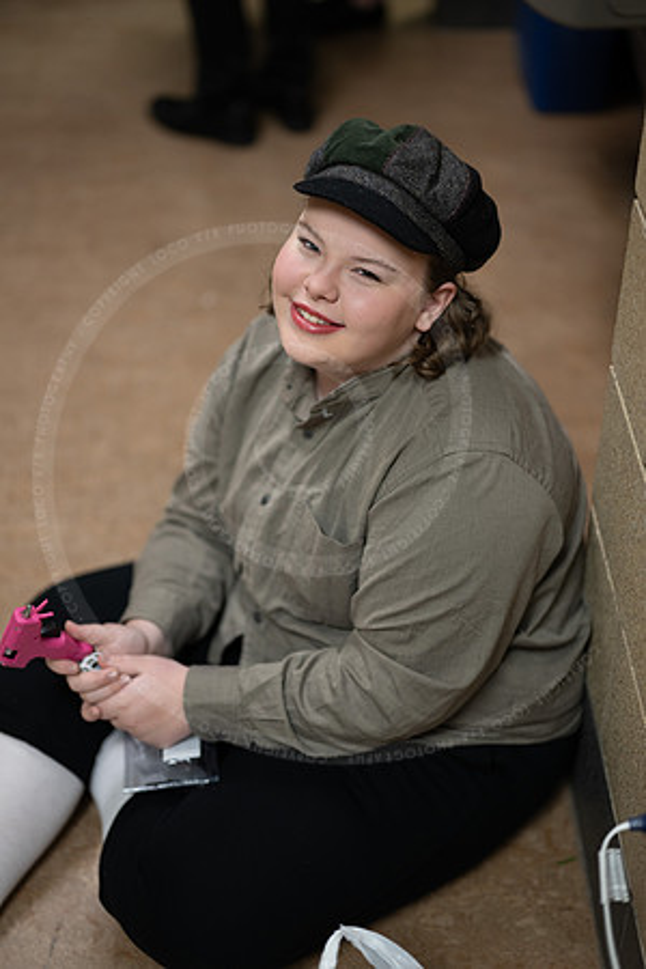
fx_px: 1346
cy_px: 484
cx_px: 323
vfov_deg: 39.6
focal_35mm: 50
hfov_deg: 27.0
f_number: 1.2
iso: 500
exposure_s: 1/200
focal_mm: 50
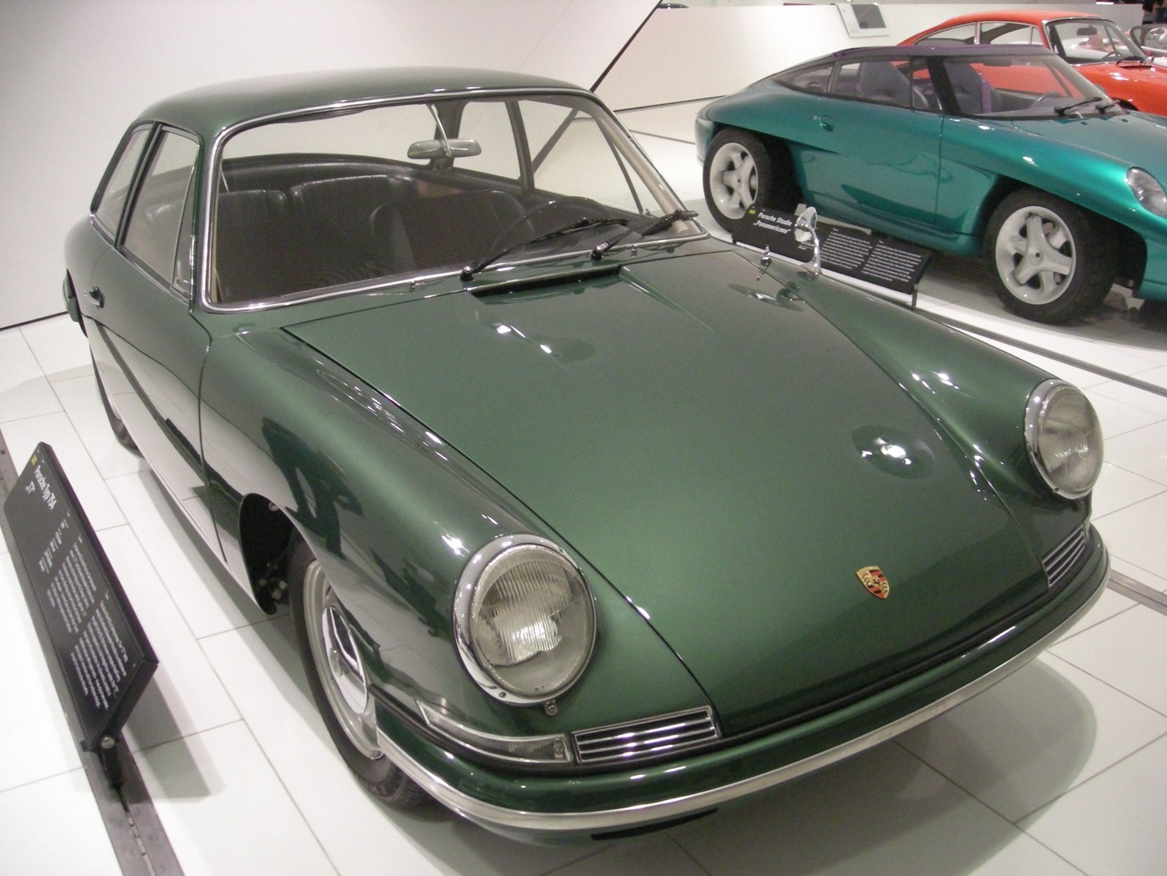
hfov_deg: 52.6
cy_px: 438
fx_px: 1180
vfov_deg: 40.7
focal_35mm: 35
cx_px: 584
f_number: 2.8
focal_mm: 5.7
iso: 400
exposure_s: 1/51
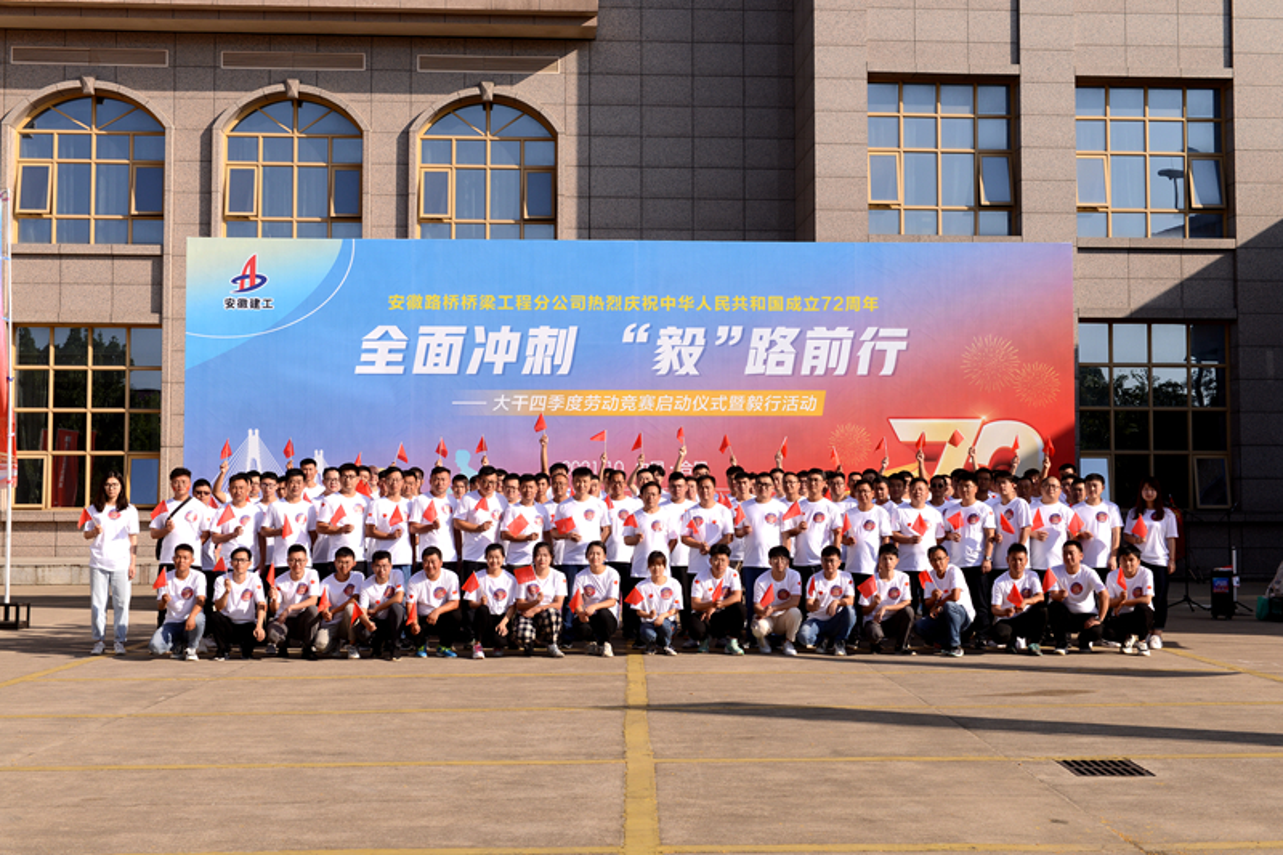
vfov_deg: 28.1
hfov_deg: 41.1
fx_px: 1710
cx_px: 642
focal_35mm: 48
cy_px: 428
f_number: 10
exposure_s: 1/400
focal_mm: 48
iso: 200
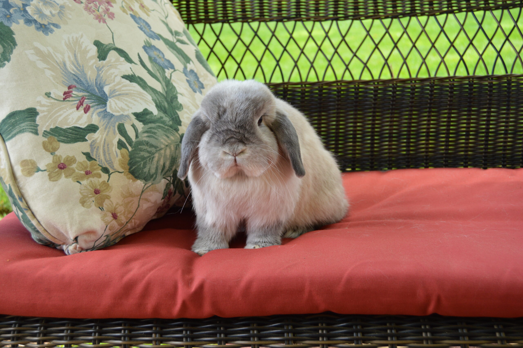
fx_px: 610
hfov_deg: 46.4
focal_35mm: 42
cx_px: 262
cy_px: 174
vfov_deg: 31.8
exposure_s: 1/125
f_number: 5.6
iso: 400
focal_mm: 28
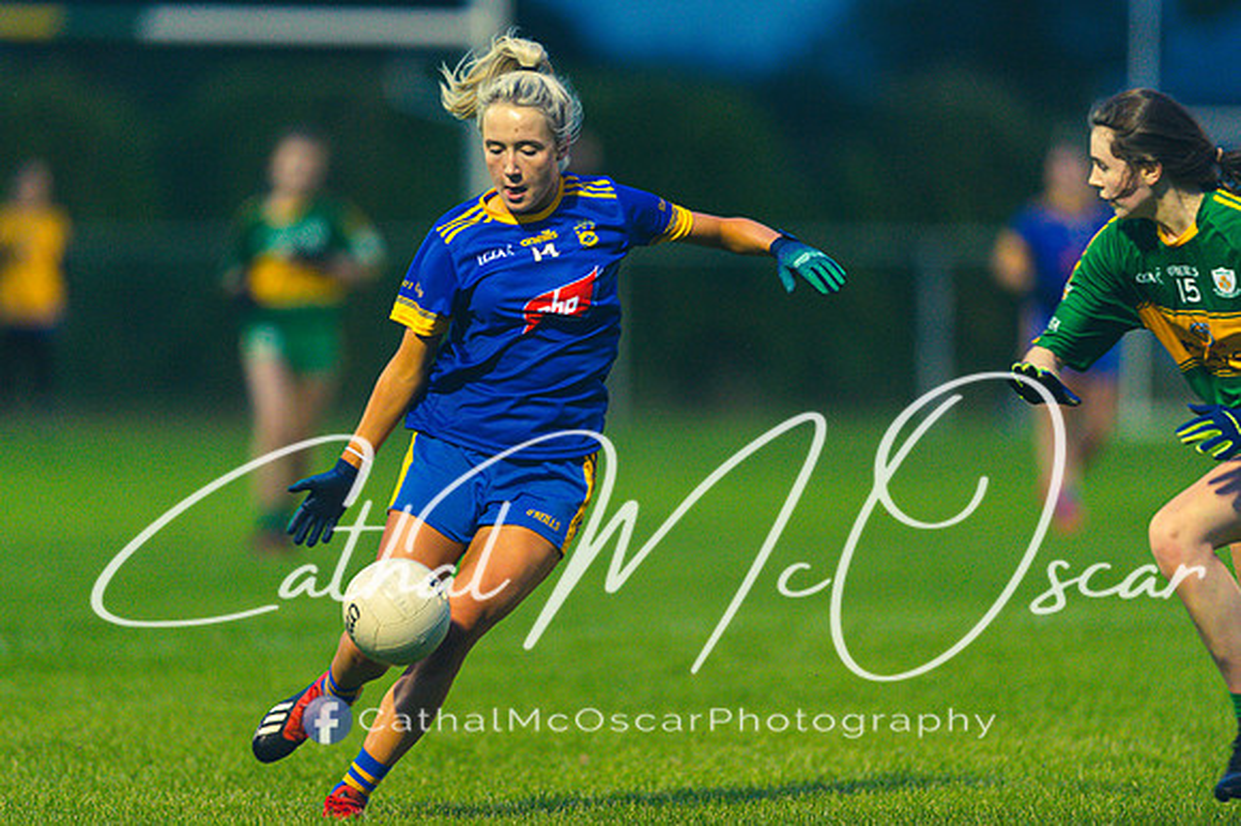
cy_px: 382
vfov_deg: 3.2
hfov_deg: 4.8
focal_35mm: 434
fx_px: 14946
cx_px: 570
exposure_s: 1/500
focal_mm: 400
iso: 5000
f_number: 2.8
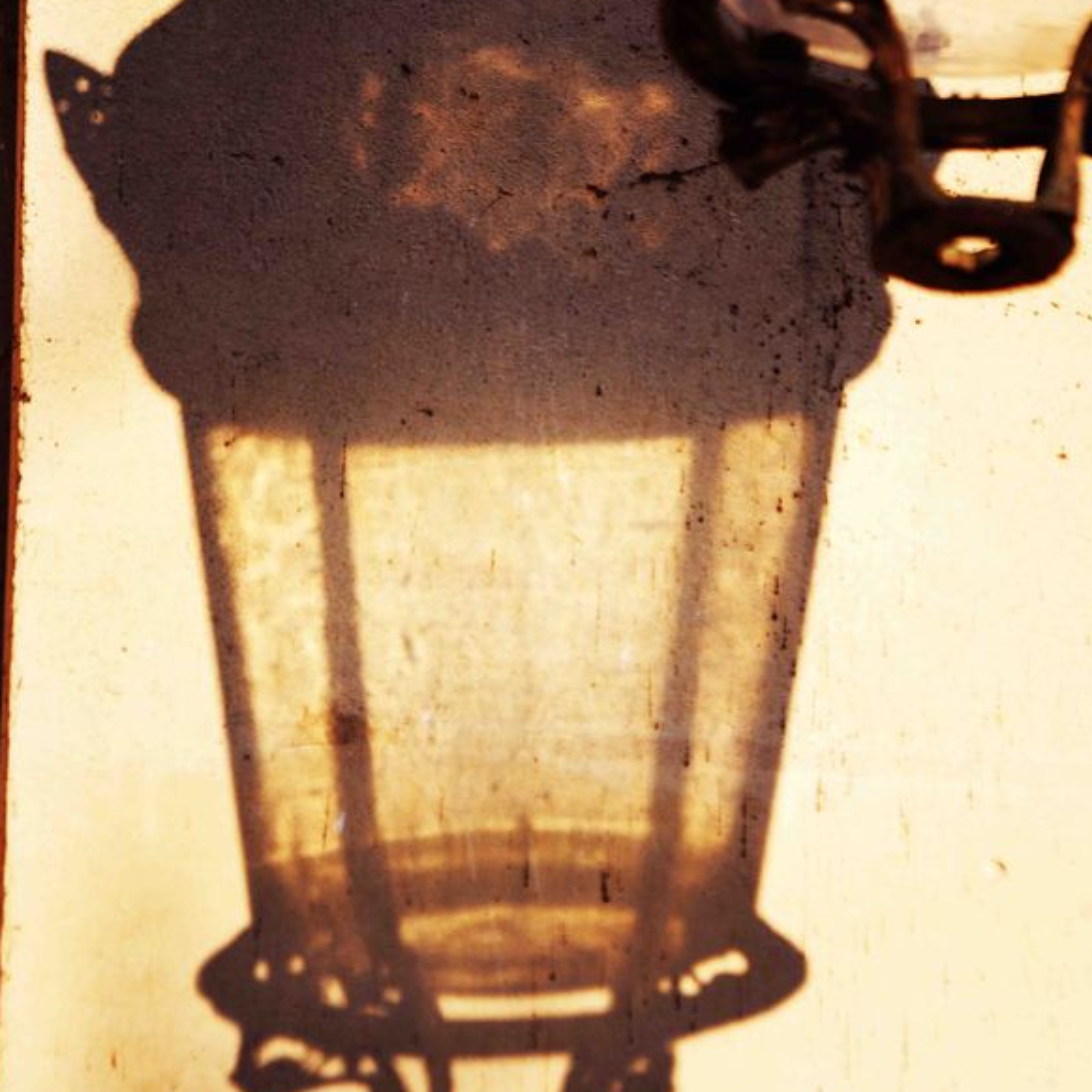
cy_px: 426
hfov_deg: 3.3
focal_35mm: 525
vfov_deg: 3.3
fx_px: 18737
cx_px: 556
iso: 125
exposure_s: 1/640
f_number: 5.6
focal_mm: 400
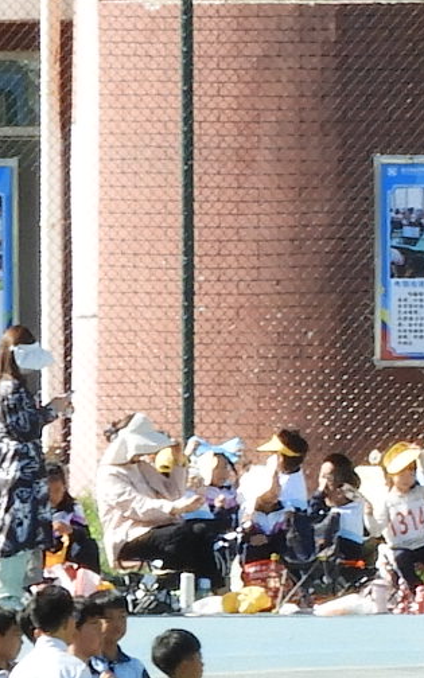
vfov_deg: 1.4
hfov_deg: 0.9
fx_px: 27918
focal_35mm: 1510
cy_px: 218
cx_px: 763
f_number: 5.3
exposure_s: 1/250
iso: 100
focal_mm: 39.4
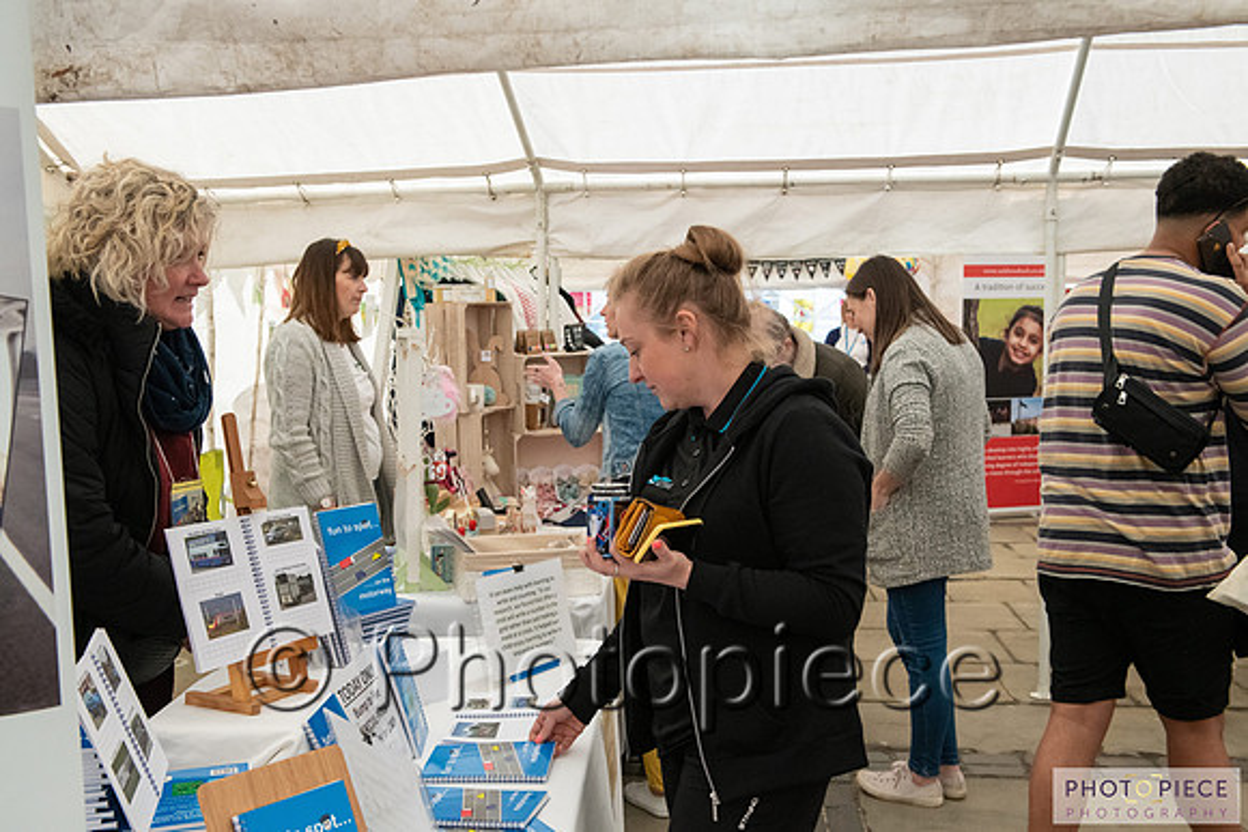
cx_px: 630
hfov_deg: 50.0
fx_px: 1339
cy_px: 416
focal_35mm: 39
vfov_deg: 34.5
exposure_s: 1/2500
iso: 3600
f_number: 6.3
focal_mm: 38
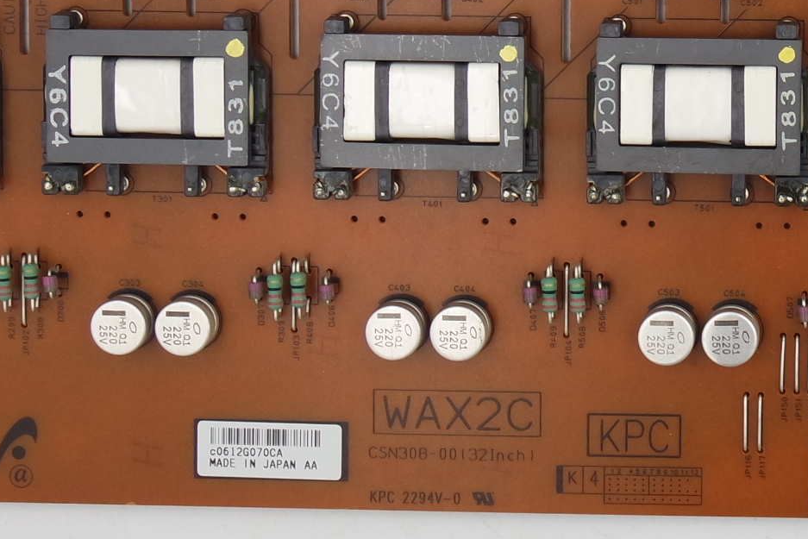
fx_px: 2851
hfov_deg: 15.8
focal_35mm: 127
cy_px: -40
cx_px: 855
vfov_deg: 10.7
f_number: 5
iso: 160
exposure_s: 1/100
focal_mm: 15
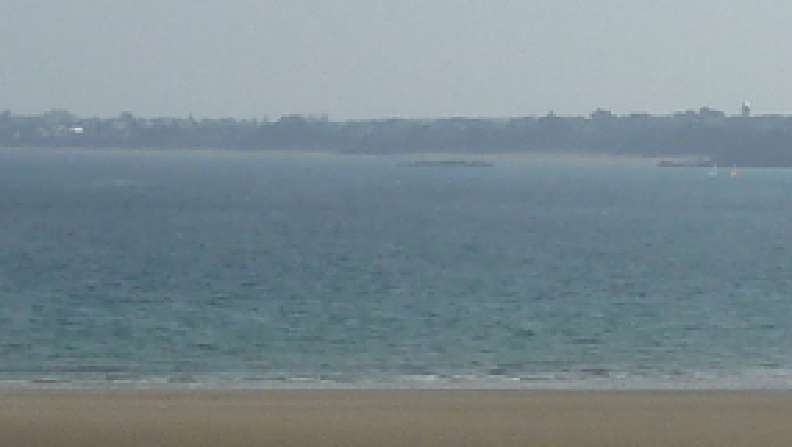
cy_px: 441
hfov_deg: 9.5
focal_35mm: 226
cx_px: 14
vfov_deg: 5.4
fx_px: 4751
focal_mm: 6.1
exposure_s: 1/640
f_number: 5.6
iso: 80
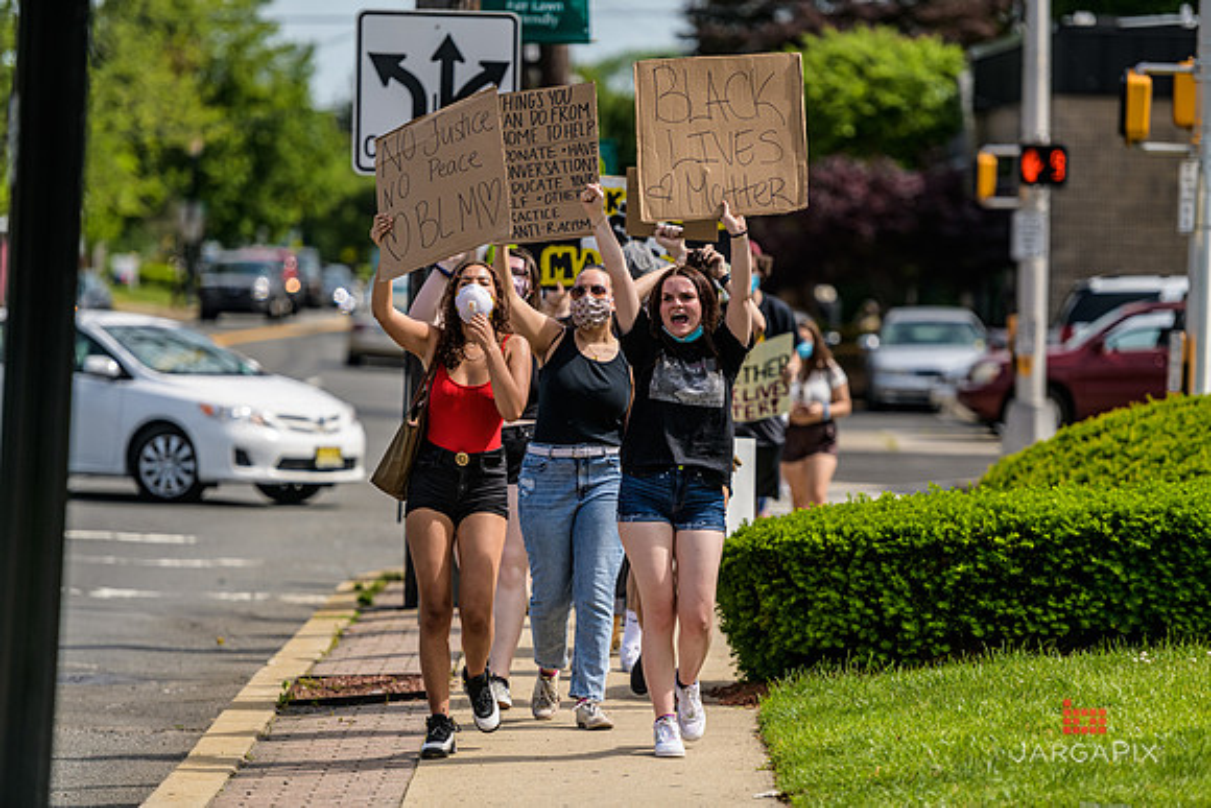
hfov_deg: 11.4
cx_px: 606
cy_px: 404
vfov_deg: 7.6
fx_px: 6056
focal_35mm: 180
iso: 200
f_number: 3.2
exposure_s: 1/3200
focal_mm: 180
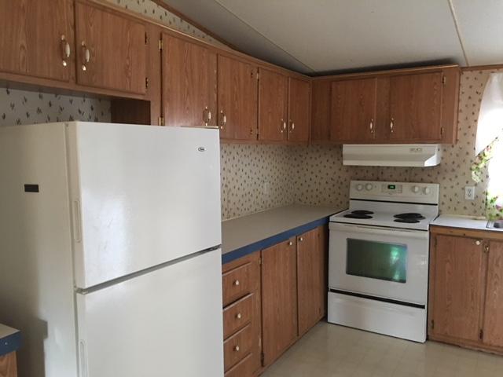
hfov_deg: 61.7
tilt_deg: -4.5
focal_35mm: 29
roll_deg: -1.6
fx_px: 421
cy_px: 188
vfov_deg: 48.2
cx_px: 252
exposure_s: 1/4
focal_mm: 4.15
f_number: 2.2
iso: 64
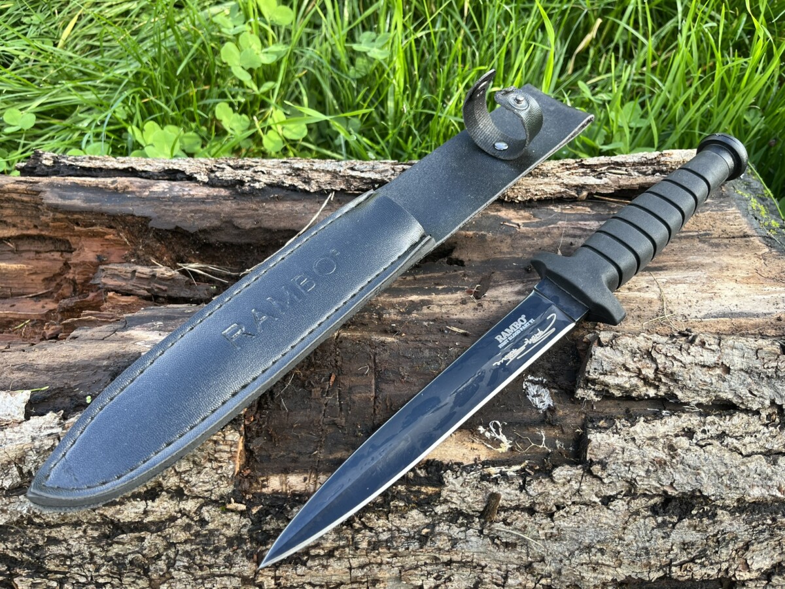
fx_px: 590
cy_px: 294
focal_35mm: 26
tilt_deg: -58.5
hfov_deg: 67.3
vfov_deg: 53.1
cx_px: 392
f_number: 1.6
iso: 32
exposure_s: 1/131
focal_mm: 5.1
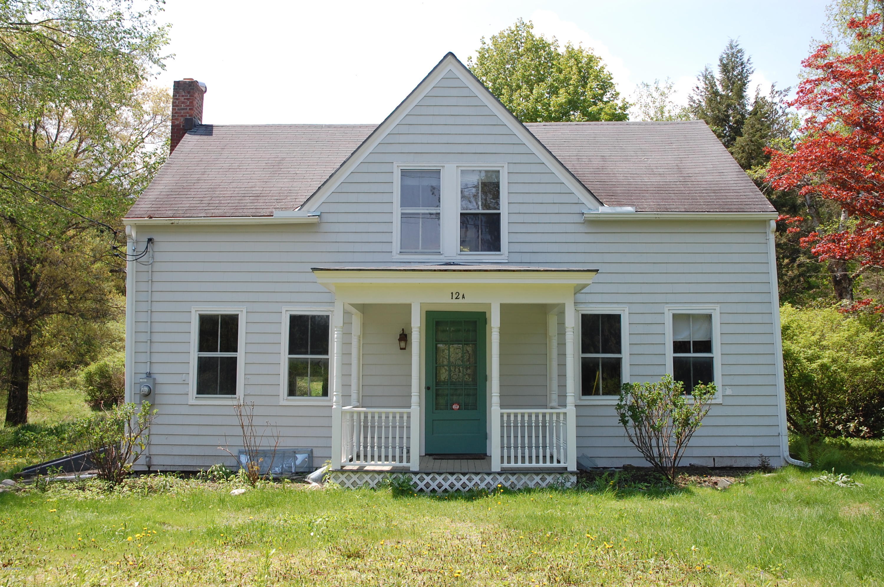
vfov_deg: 36.8
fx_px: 883
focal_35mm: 36
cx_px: 442
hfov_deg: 53.2
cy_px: 294
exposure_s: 1/250
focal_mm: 24
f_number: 8
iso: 200
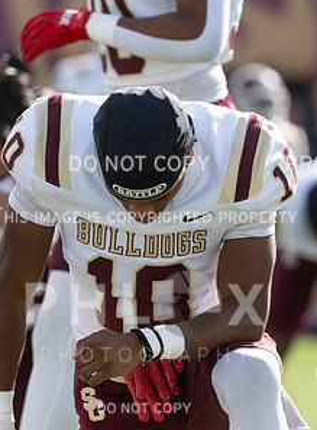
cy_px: 285
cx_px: 90
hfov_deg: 1.5
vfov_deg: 2.0
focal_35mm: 987
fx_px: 12184
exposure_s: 1/2500
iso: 1250
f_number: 7.1
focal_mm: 400
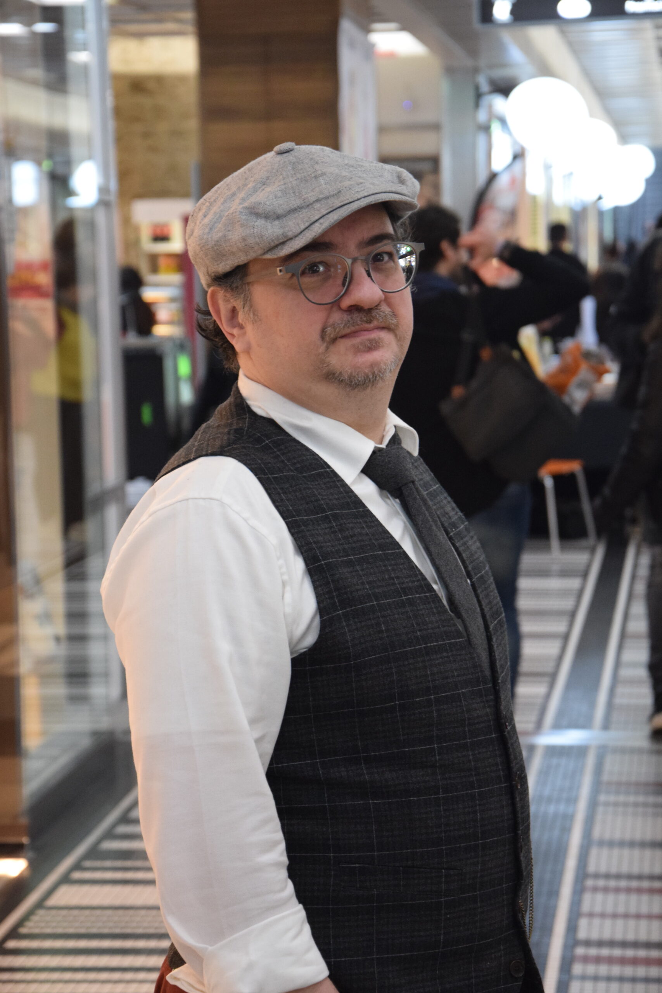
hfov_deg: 13.8
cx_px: 331
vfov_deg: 20.6
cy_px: 496
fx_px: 2730
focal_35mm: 99
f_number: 5.3
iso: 2500
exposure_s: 1/100
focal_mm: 66
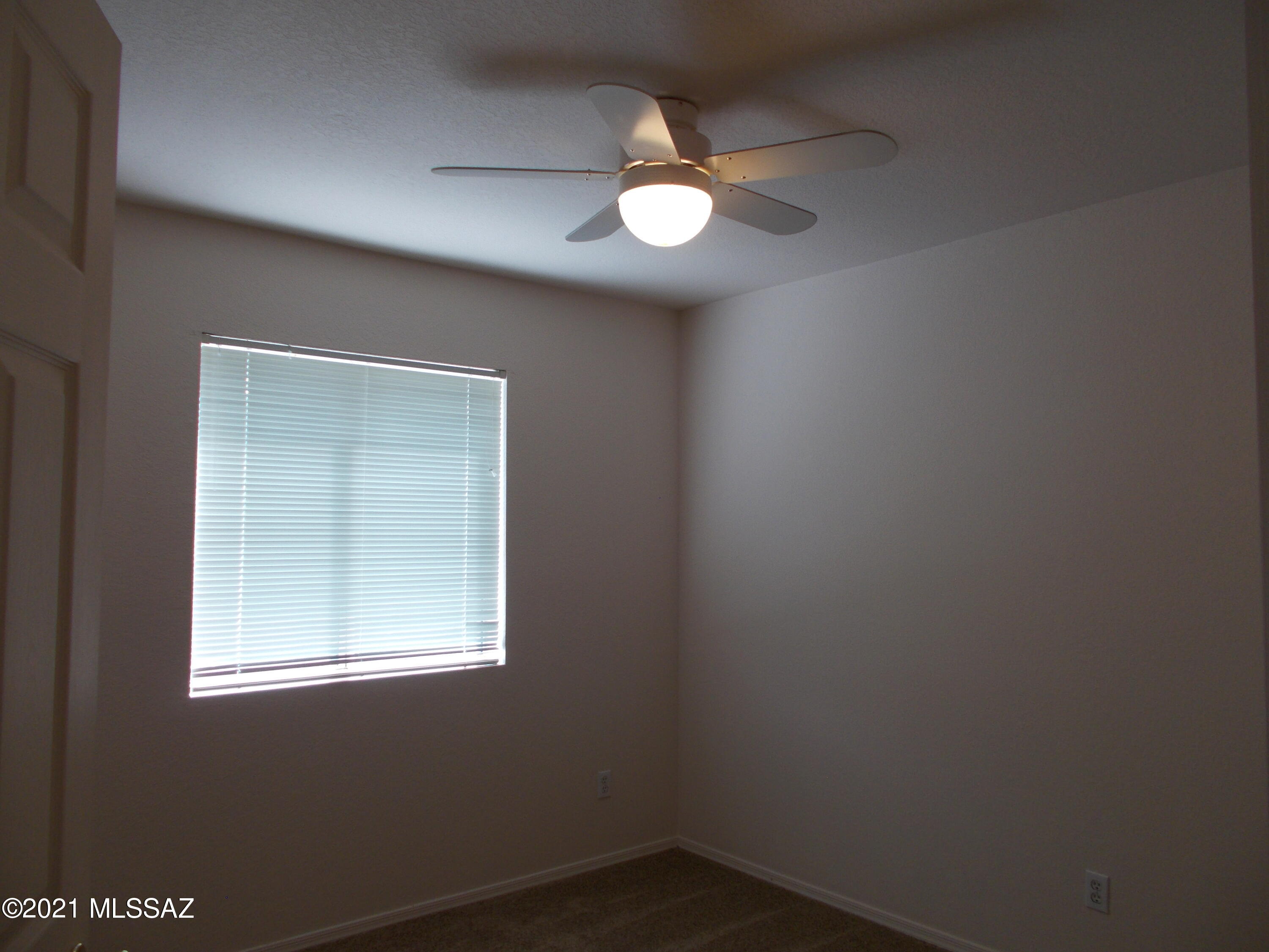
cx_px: 634
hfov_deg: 67.3
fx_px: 953
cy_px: 476
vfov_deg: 53.1
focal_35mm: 26
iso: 80
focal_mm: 4.6
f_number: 3.2
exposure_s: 1/50
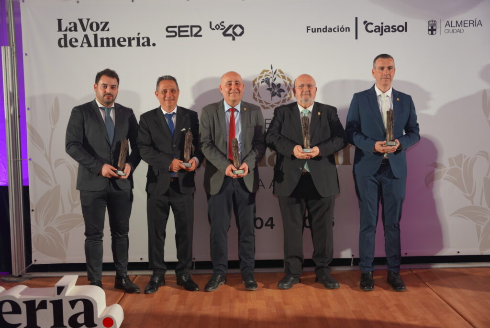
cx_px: 245
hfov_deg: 49.5
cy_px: 164
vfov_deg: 34.3
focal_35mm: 39
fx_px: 531
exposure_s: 1/200
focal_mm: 39
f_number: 2.8
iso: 1250
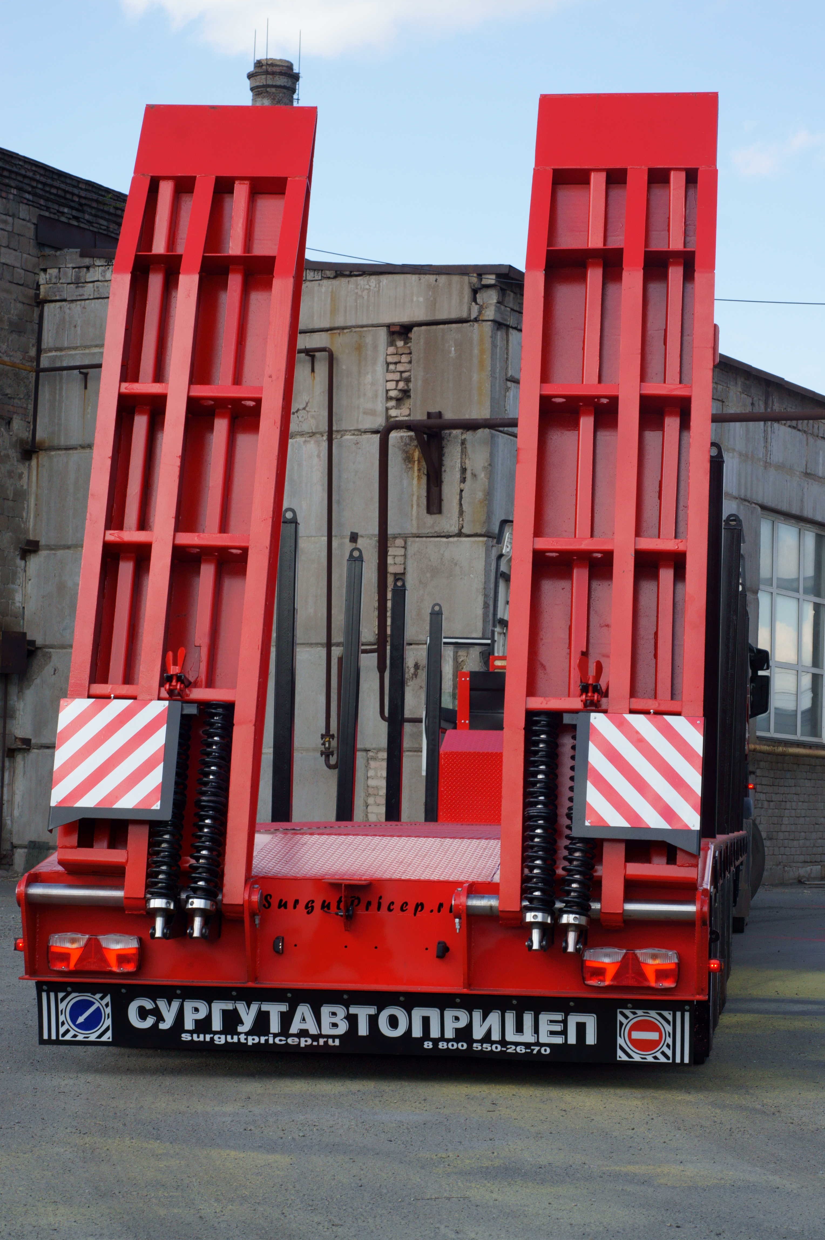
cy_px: 620
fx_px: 2581
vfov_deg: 27.0
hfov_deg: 18.2
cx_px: 412
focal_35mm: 75
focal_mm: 50
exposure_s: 1/160
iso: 200
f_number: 10
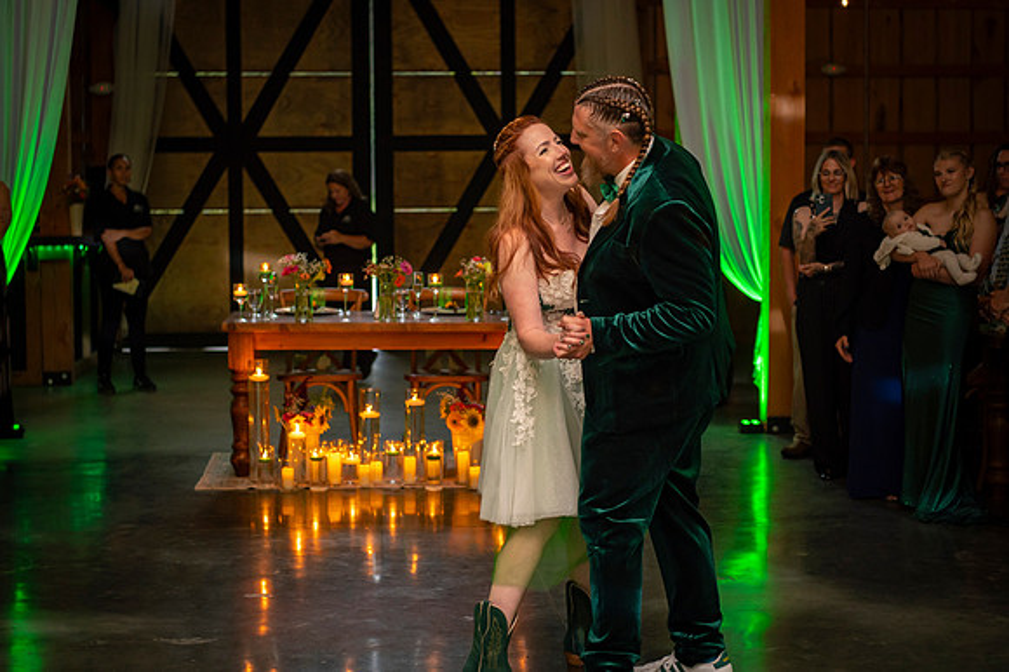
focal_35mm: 66
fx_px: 1836
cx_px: 504
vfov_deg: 20.7
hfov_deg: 30.7
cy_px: 336
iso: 800
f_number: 3.2
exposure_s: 1/100
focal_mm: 62
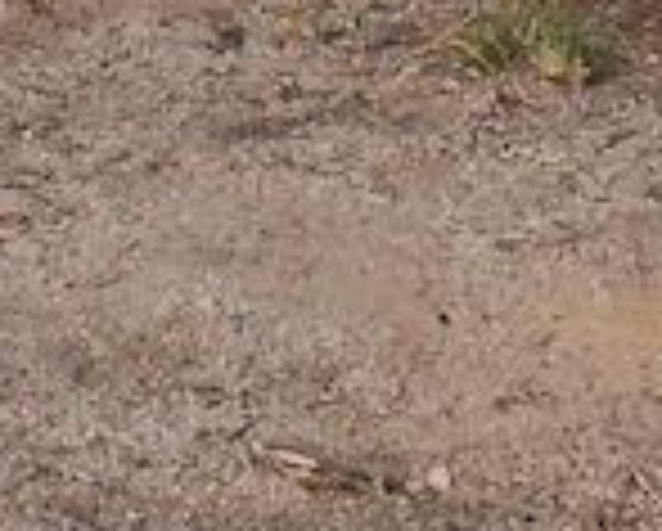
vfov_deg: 7.0
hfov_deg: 9.8
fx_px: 3865
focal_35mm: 197
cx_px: 86
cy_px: -1094
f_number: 2.2
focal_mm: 4.15
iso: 32
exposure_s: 1/977
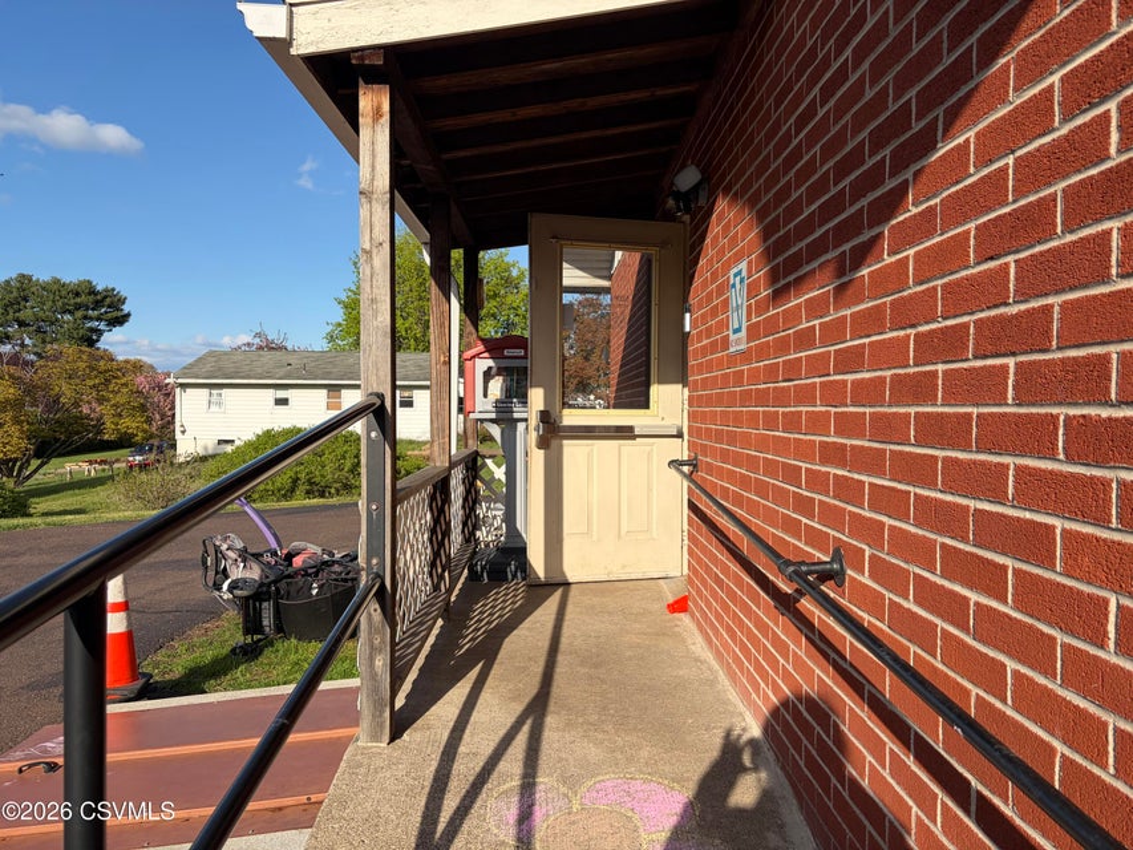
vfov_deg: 53.1
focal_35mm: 26
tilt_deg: -0.2
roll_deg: +0.0
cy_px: 425
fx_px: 851
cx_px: 566
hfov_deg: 67.3
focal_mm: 5.96
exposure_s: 1/3125
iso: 50
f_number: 1.6
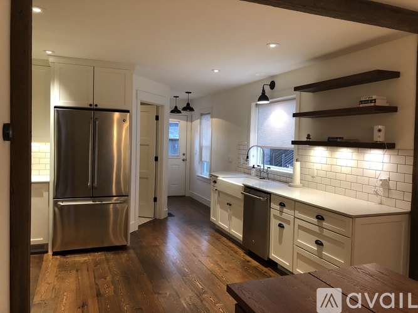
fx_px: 338
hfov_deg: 63.5
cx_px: 209
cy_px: 156
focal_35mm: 28
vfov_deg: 49.7
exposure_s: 1/15
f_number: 1.8
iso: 40
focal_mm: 4
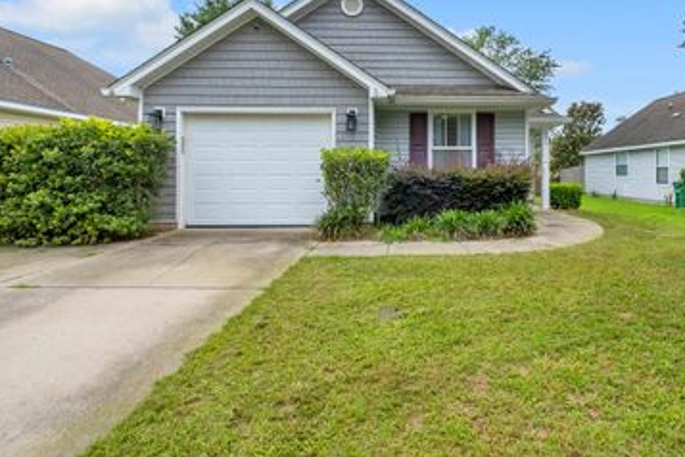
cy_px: 164
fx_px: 400
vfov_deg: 58.5
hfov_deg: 79.7
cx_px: 430
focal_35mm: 21
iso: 500
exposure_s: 1/1600
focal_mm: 10
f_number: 8
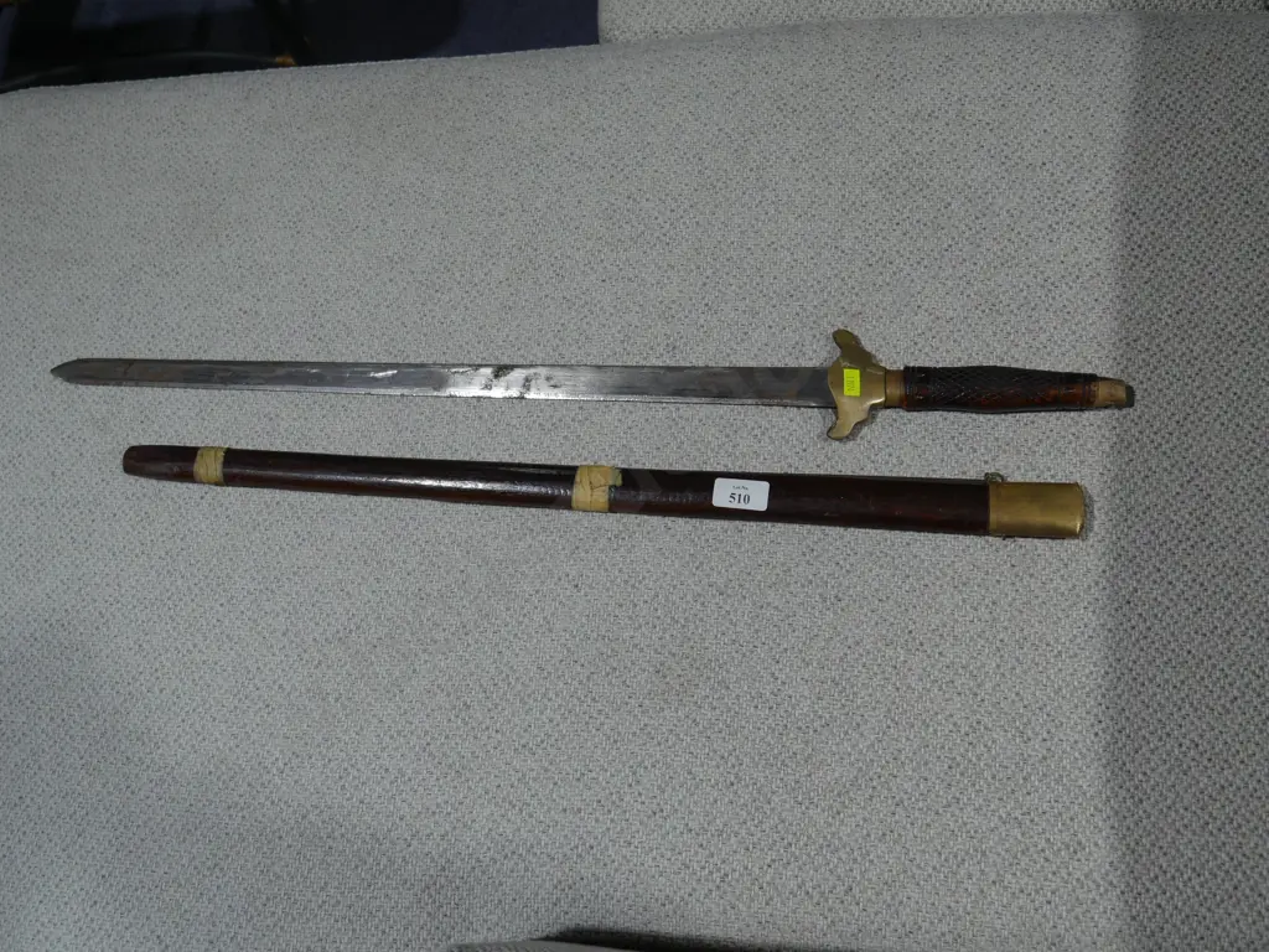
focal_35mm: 34
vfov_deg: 41.8
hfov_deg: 54.0
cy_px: 476
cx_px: 634
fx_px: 1246
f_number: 4.5
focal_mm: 17
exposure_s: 1/125
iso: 200
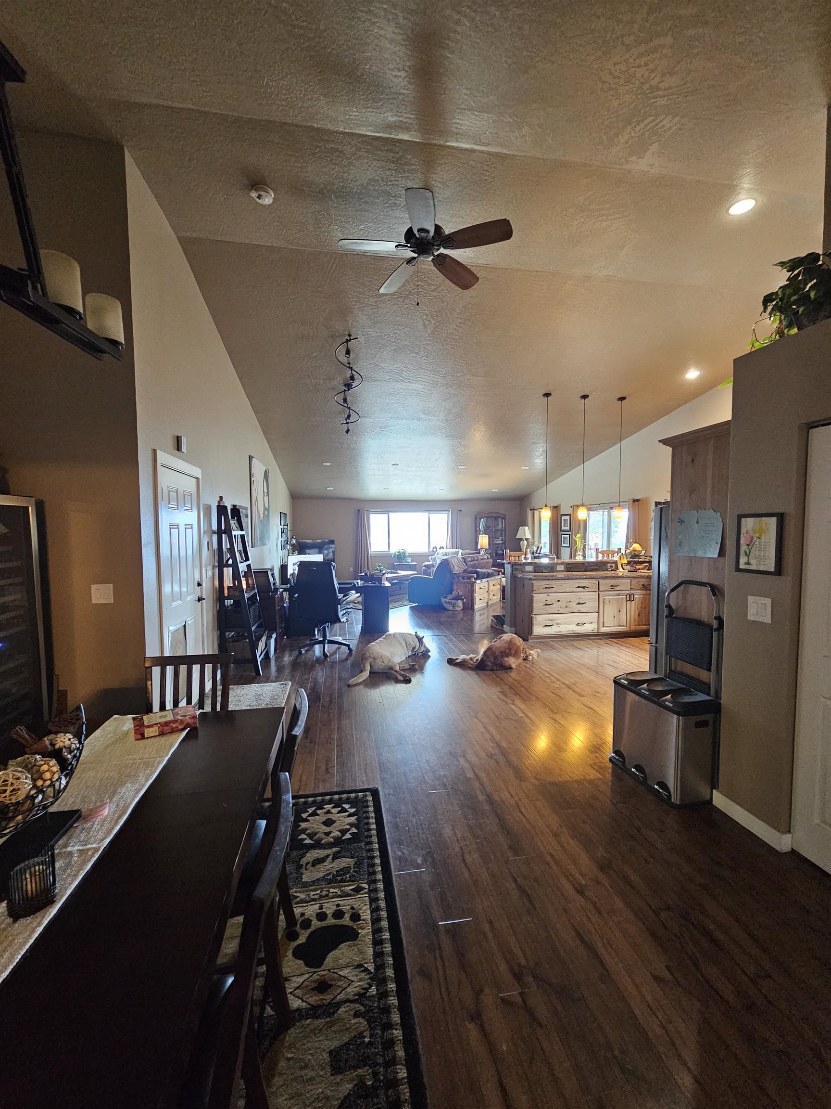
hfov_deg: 89.9
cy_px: 554
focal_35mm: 13
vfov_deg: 106.2
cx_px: 416
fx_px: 416
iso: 500
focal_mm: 2.2
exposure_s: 1/30
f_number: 2.2
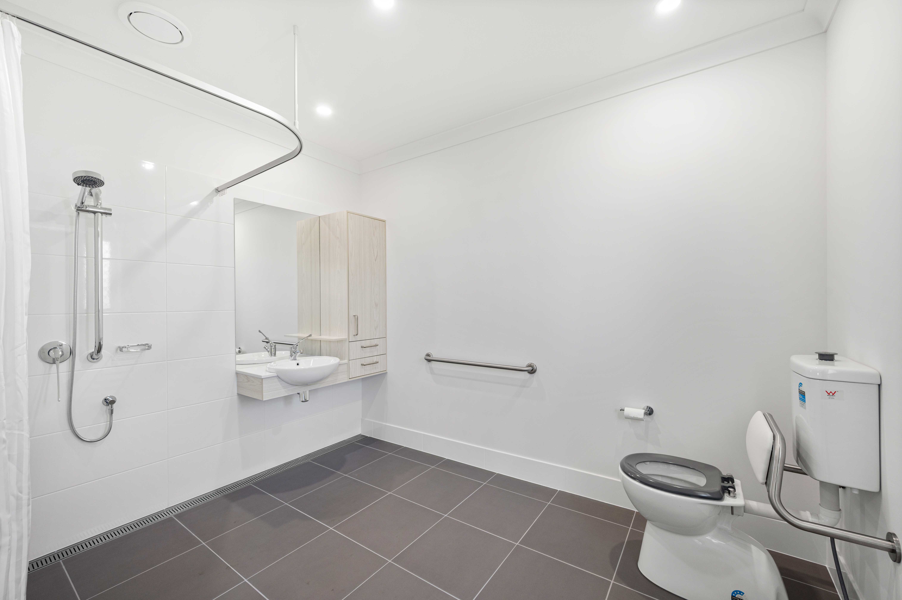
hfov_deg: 104.3
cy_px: 300
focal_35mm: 14
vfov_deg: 81.1
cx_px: 451
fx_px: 351
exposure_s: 1/20
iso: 250
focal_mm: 14
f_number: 8
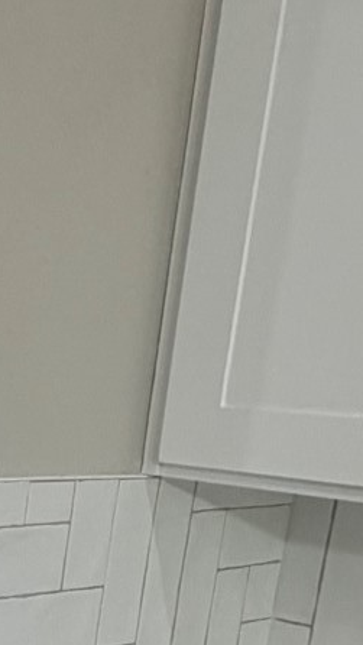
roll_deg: -2.0
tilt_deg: -15.2
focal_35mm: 70
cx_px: -296
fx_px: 1197
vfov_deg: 28.0
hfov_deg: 14.9
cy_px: 670
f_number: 2.2
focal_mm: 2.22
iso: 200
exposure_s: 1/120
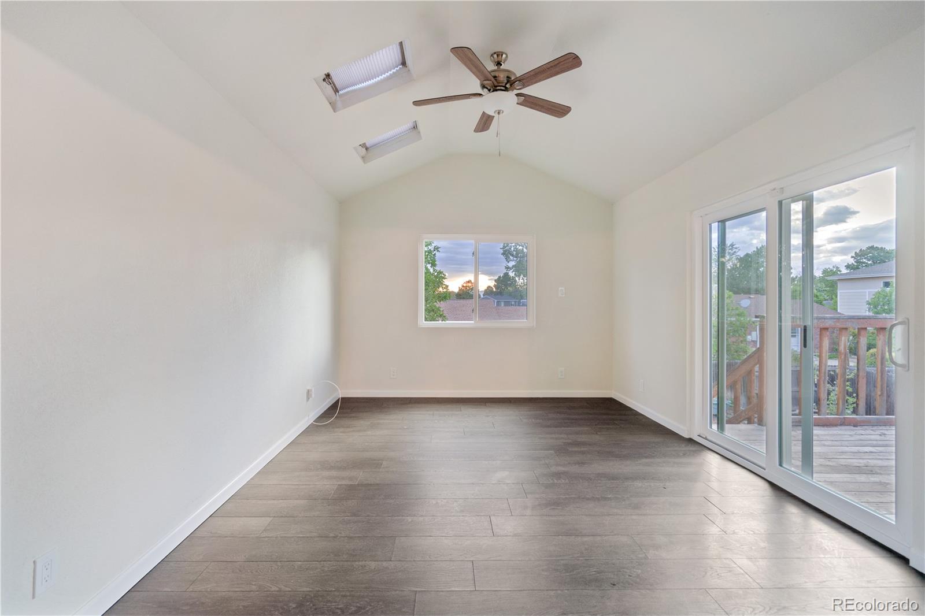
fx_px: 411
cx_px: 462
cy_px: 308
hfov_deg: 96.7
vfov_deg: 73.7
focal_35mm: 16
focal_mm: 16
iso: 100
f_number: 4
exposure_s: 1/30
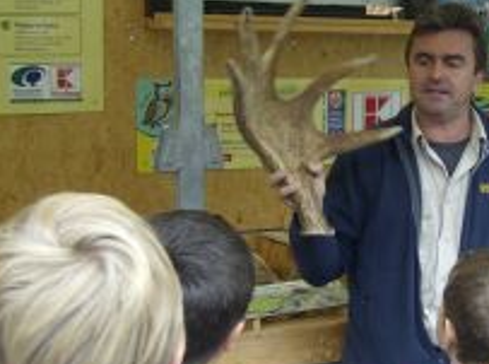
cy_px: 219
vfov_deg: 20.6
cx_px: 419
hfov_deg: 26.7
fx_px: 1000
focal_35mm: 71
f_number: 2.8
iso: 179
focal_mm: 6
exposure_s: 1/64
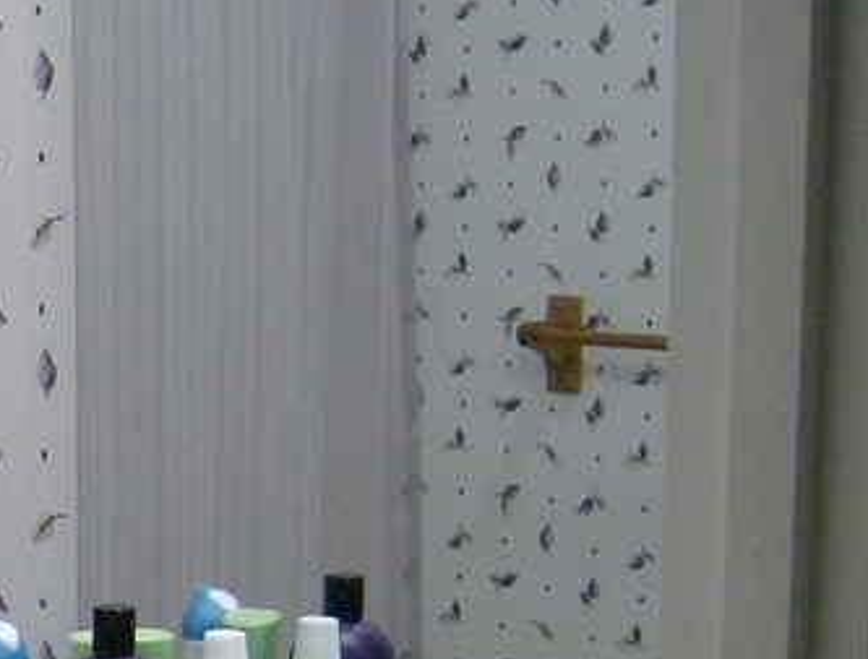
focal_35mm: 110
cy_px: 771
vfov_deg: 13.2
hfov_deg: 16.4
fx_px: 2771
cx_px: -390
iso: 178
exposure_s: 1/64
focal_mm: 6
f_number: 2.8
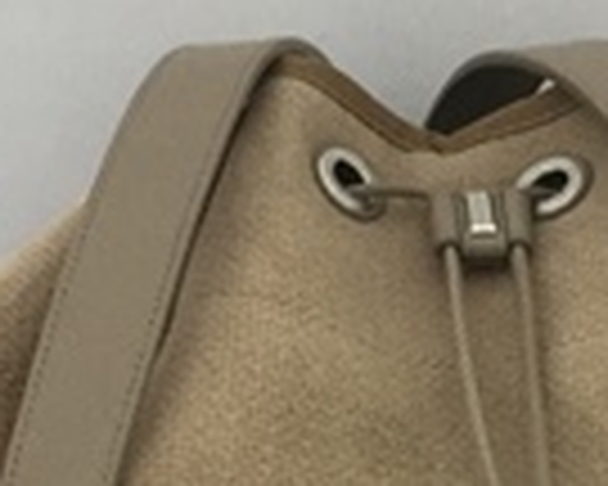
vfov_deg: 11.0
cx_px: 459
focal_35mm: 134
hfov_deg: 14.3
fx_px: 2411
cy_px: 756
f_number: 2.4
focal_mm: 3.3
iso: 40
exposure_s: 1/30
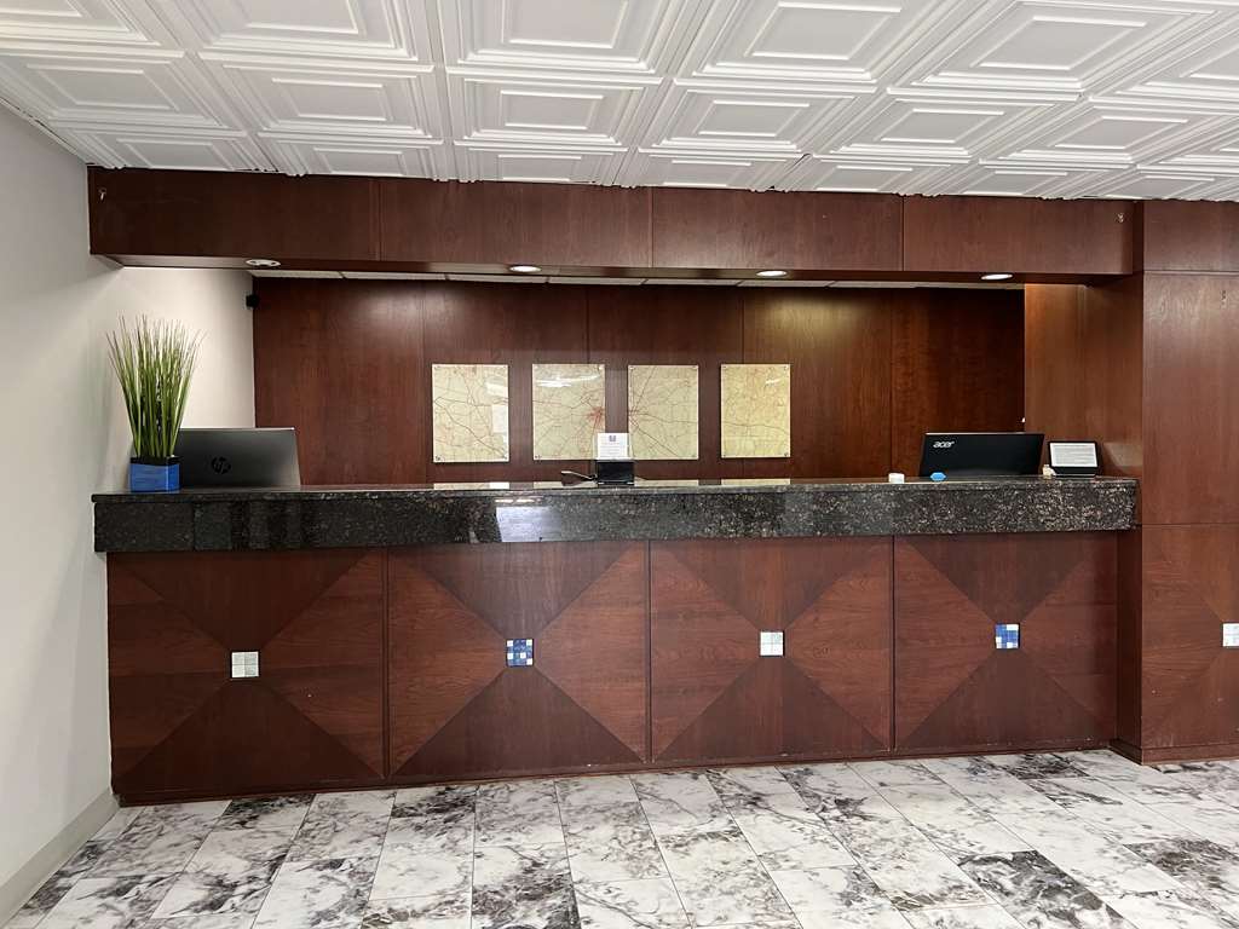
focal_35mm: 26
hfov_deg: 67.3
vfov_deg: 53.1
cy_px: 464
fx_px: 931
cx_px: 620
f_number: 1.5
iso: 200
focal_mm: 5.7
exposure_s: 1/60
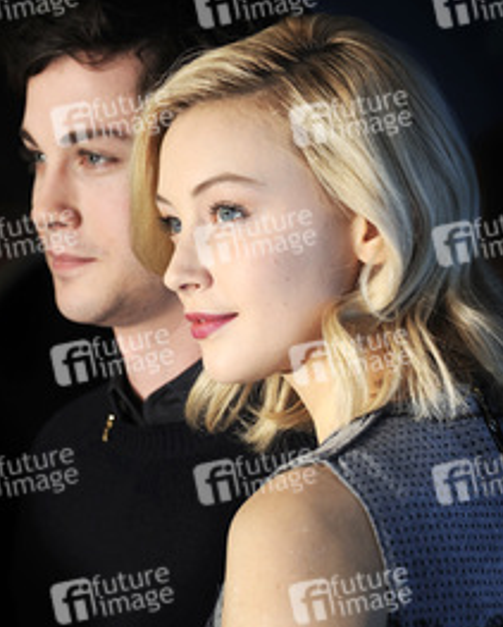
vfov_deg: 6.0
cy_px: 298
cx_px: 48
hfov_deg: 4.8
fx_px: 5963
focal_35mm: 321
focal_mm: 200
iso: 200
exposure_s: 1/320
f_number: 5
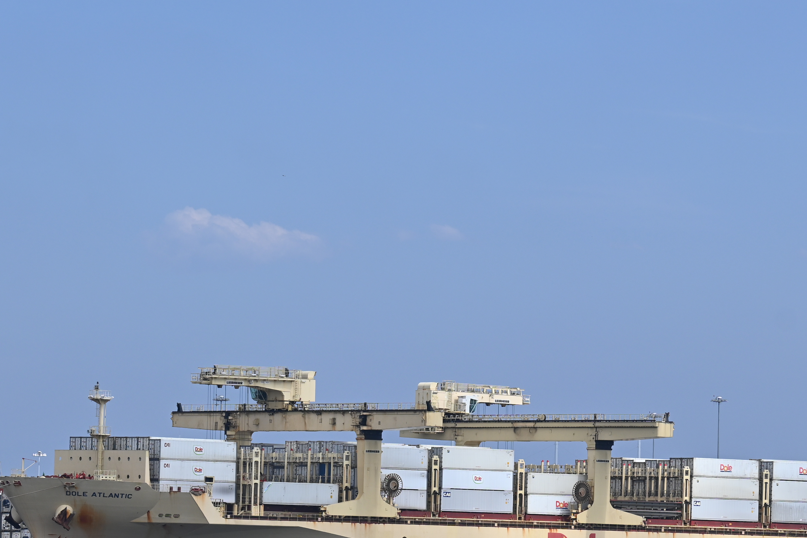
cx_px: 590
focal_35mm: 234
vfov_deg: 5.9
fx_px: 5245
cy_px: 397
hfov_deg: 8.8
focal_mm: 82
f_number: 8
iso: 100
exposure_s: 1/500
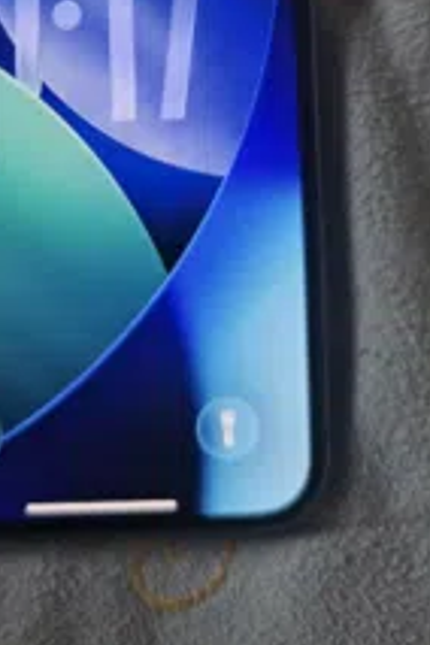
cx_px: 121
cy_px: 55
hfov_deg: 29.5
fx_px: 806
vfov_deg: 40.1
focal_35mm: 45
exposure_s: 1/100
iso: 500
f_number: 1.7
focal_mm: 6.3
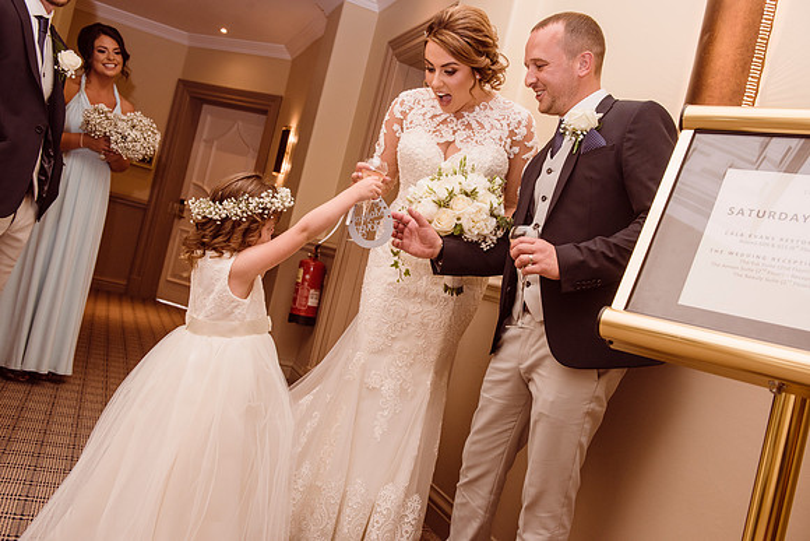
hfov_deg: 58.7
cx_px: 405
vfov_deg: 41.1
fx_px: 720
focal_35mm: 32
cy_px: 270
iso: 500
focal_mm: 32
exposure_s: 1/80
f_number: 5.6
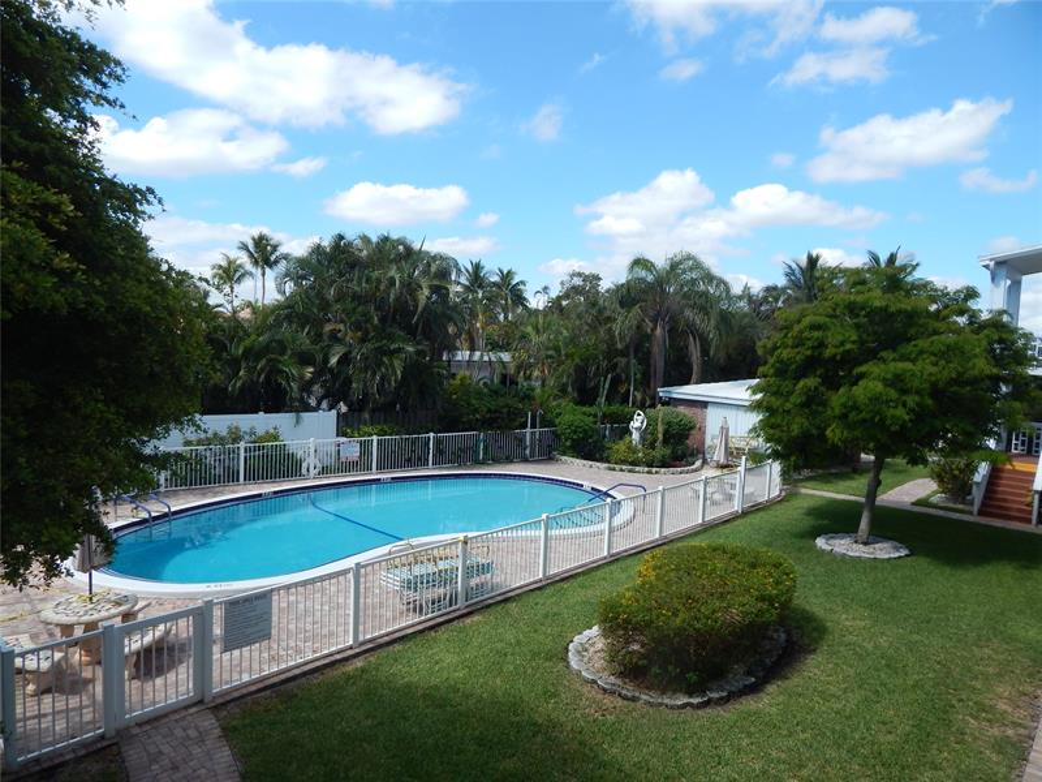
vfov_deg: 61.1
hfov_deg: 76.4
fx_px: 662
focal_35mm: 22
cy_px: 391
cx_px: 521
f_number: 3
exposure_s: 1/1500
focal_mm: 4
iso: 125
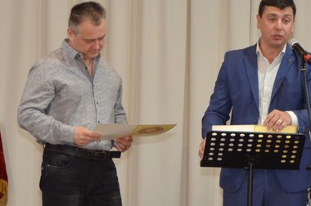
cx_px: 168
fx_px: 2053
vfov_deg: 5.8
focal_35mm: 238
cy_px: 119
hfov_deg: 8.7
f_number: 5
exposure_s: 1/60
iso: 800
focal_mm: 52
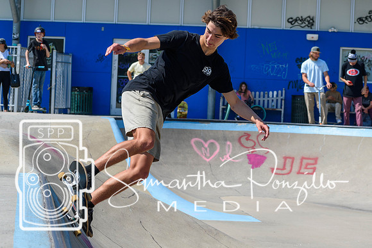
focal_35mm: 142
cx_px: 186
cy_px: 124
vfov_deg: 9.6
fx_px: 1473
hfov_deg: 14.4
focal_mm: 95
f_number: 8
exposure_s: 1/1000
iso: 200
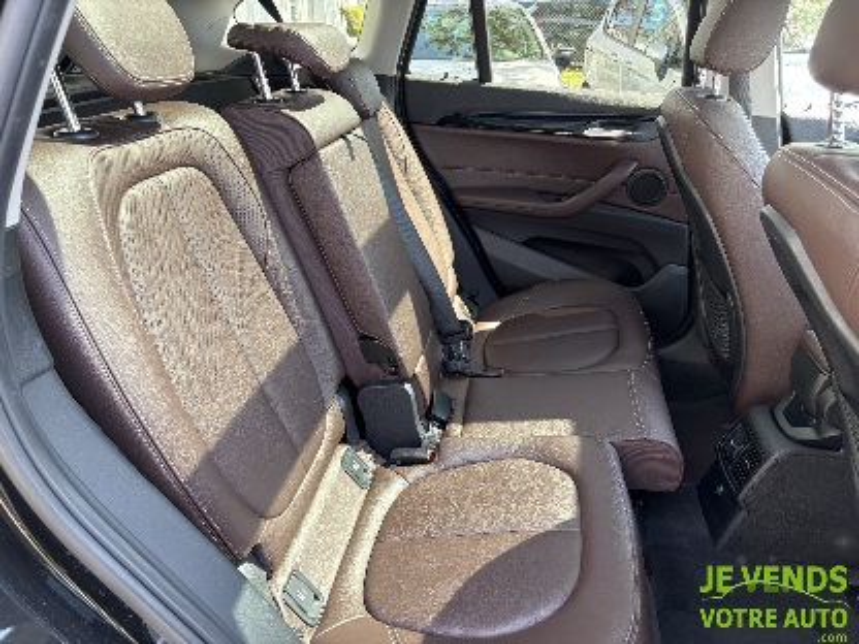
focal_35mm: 26
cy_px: 322
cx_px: 430
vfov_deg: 53.1
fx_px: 645
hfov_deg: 67.3
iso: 100
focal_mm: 5.96
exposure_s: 1/122
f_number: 1.6
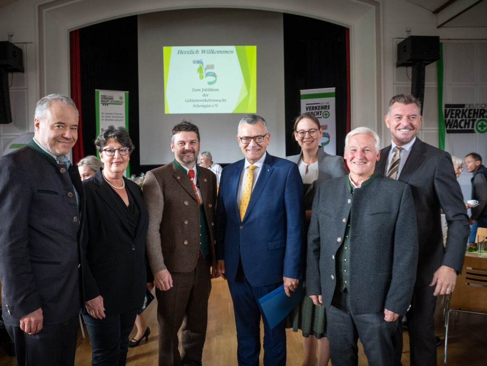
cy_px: 193
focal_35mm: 29
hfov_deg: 62.3
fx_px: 402
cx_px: 223
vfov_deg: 48.8
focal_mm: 25
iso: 1600
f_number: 5
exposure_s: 1/80
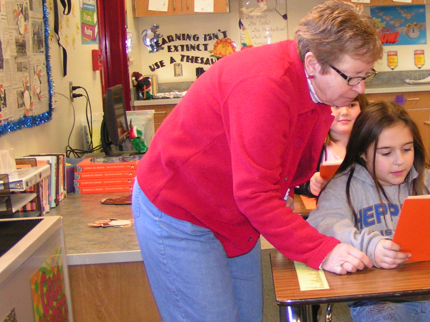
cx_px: 336
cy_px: 126
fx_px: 783
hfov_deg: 30.1
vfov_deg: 23.2
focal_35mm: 63
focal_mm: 5.8
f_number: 2.8
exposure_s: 1/40
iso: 200
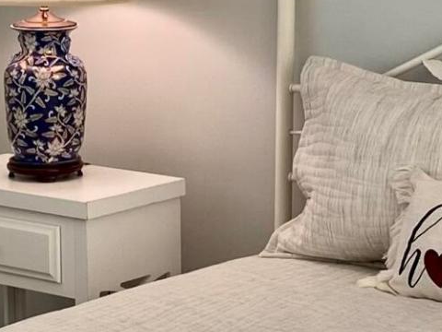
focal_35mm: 156
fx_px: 1992
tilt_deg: -5.7
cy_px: 15
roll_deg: +0.2
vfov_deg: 9.5
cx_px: 197
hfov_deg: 12.7
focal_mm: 4.25
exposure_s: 1/120
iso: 50
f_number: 1.8
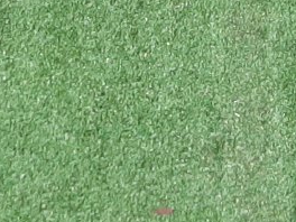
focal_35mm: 142
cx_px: 317
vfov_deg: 9.5
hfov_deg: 13.6
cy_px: -278
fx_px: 1214
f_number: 1.7
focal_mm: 3.93
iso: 206
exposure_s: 1/50
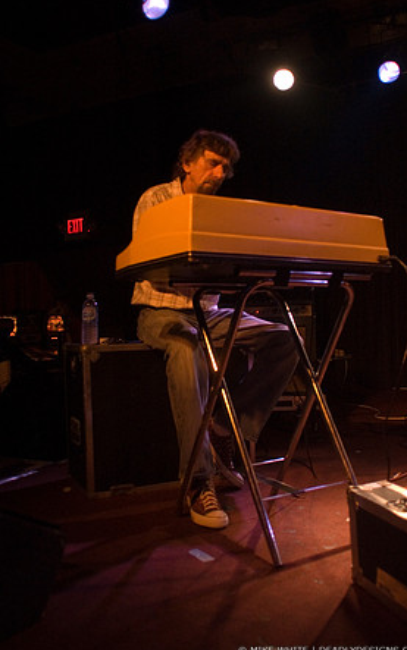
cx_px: 208
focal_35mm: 31
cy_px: 327
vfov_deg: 61.2
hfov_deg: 40.6
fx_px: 550
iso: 800
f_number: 2.8
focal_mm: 20
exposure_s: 1/25
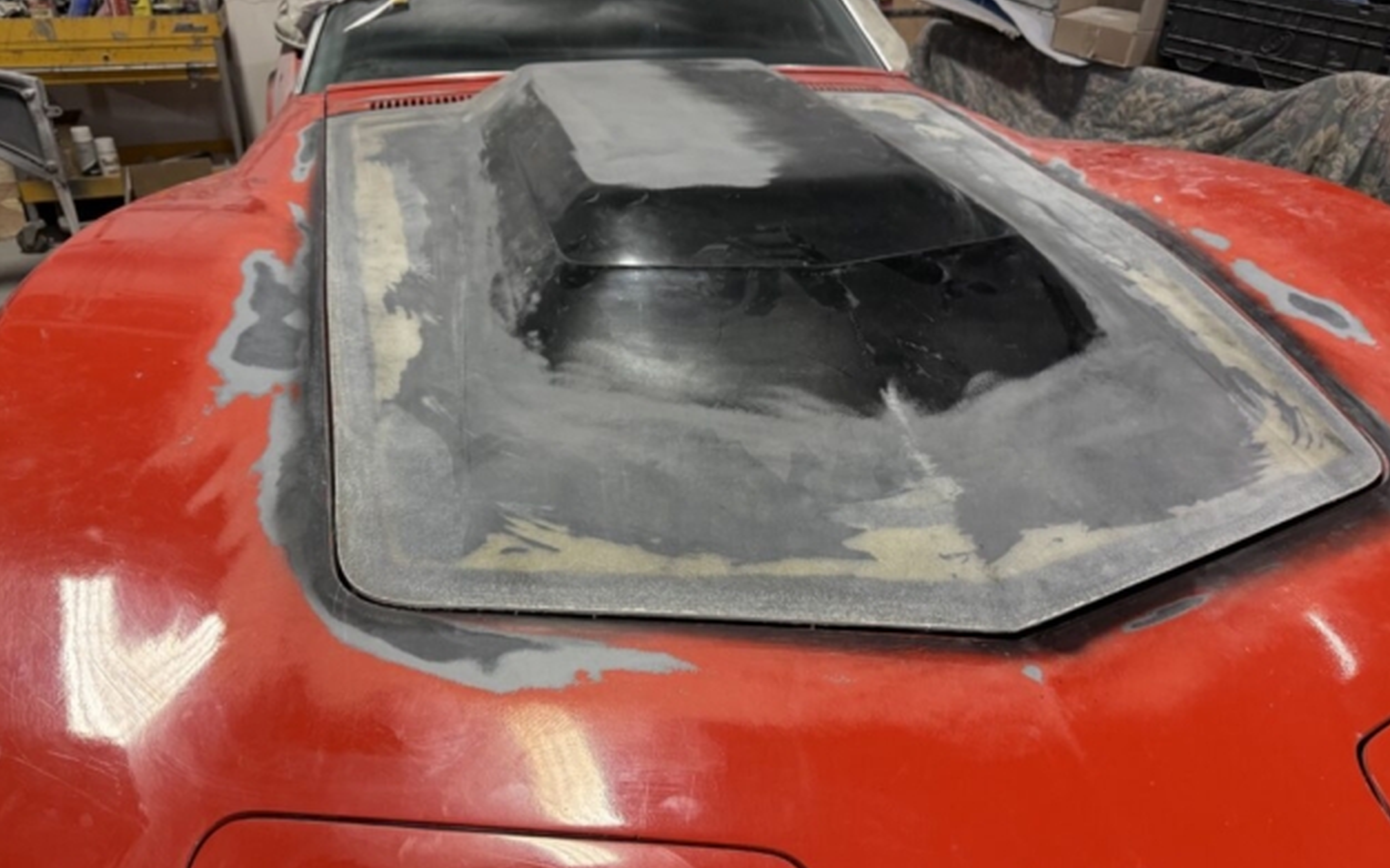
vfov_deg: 47.6
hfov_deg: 70.4
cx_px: 684
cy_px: 435
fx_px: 985
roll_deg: -2.0
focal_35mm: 26
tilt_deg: -33.2
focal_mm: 6.76
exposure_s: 1/120
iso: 250
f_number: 1.78
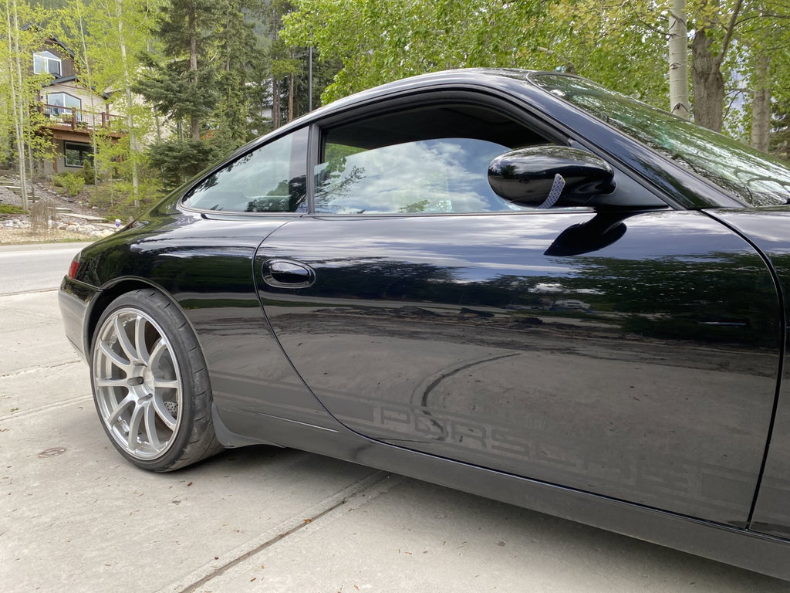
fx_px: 593
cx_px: 395
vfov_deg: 53.1
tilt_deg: -7.1
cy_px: 296
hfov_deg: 67.3
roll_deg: +0.1
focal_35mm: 26
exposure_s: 1/318
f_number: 1.8
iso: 32
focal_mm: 4.25
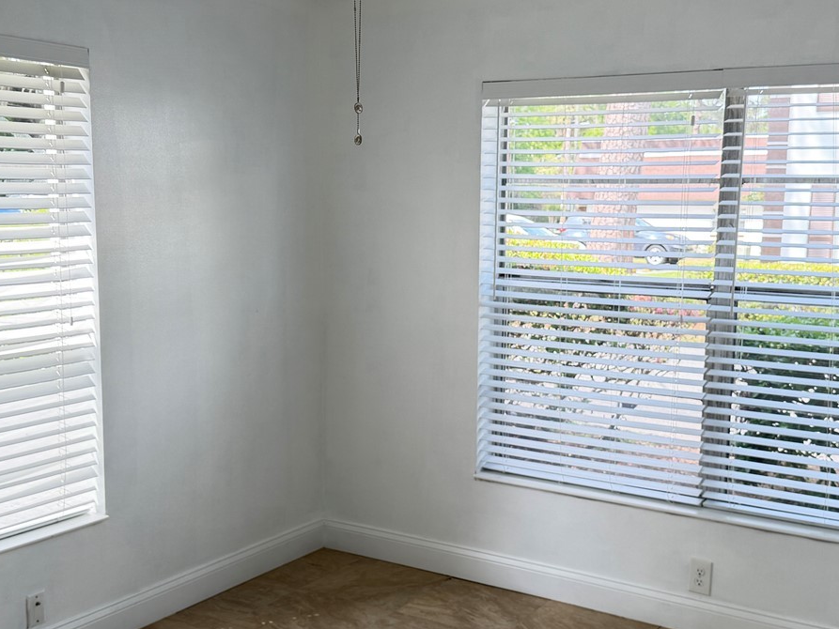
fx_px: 1042
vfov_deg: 33.5
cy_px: 368
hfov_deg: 43.8
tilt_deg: -7.0
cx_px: 456
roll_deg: -0.5
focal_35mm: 43
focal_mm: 6.76
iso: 80
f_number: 1.78
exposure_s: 1/214
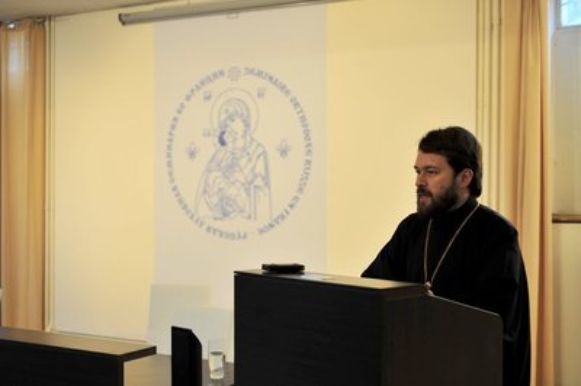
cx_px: 290
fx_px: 806
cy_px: 193
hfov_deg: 39.6
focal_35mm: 50
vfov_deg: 26.9
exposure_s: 1/80
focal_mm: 50
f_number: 2.2
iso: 400
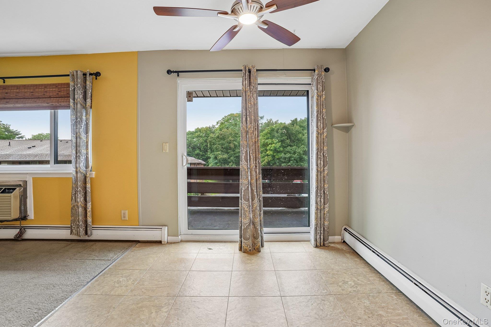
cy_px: 164
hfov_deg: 96.7
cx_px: 246
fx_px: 218
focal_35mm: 16
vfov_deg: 73.7
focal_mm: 16
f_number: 8
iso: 400
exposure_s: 1/15
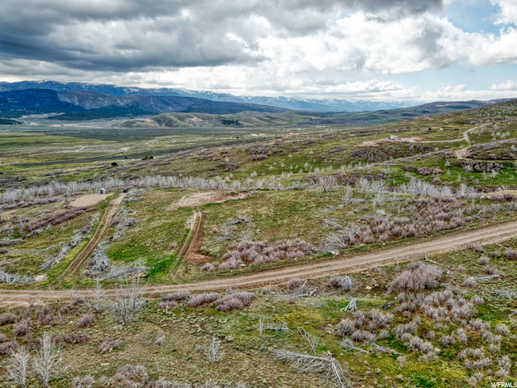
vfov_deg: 53.1
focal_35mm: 26
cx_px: 258
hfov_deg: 67.3
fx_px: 388
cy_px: 194
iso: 100
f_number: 2.2
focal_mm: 4.73
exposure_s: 1/345
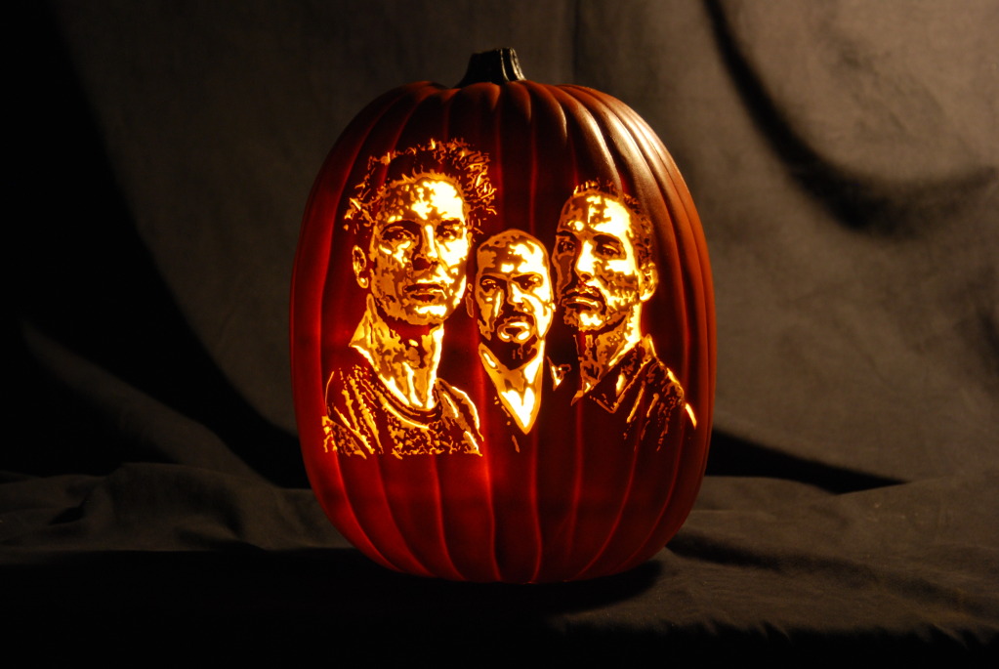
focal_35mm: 75
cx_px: 500
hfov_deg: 27.0
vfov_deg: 18.2
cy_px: 334
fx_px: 2084
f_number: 4.5
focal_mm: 50
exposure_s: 1/15
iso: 400
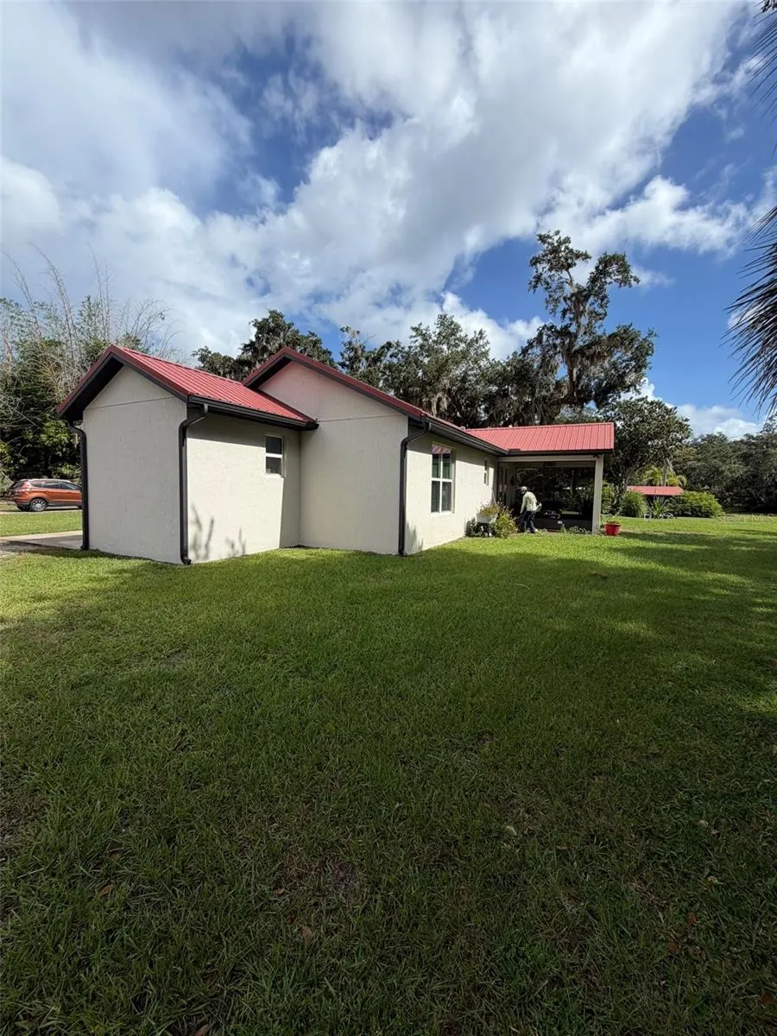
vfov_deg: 102.1
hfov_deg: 85.7
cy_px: 518
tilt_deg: -4.0
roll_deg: -0.9
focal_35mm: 14
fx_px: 419
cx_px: 388
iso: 20
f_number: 2.2
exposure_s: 1/970
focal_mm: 2.22
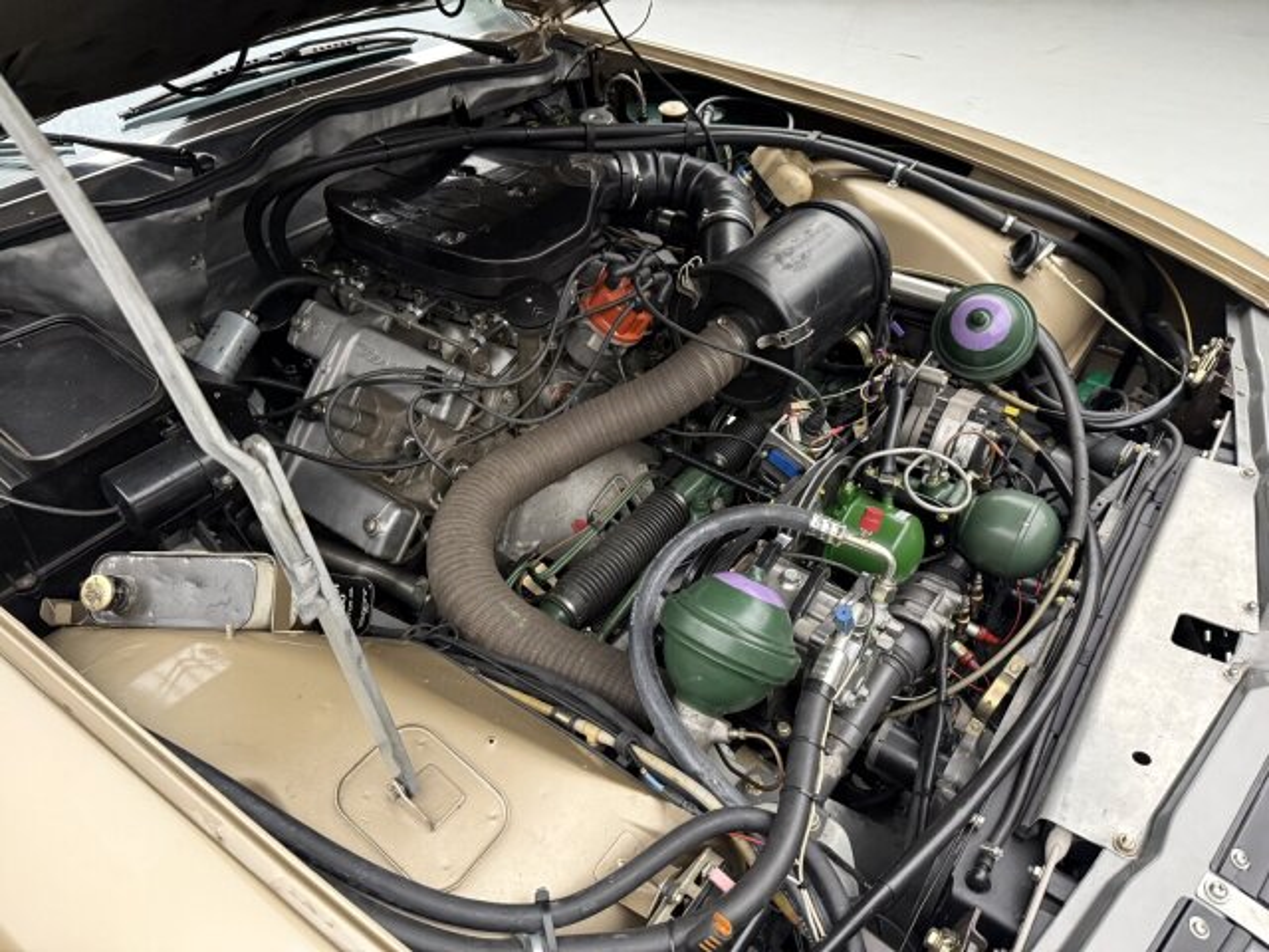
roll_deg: +0.5
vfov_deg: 56.8
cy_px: 476
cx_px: 634
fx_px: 880
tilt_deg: -39.3
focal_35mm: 24
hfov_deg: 71.6
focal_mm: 6.76
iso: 500
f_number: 1.78
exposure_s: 1/60
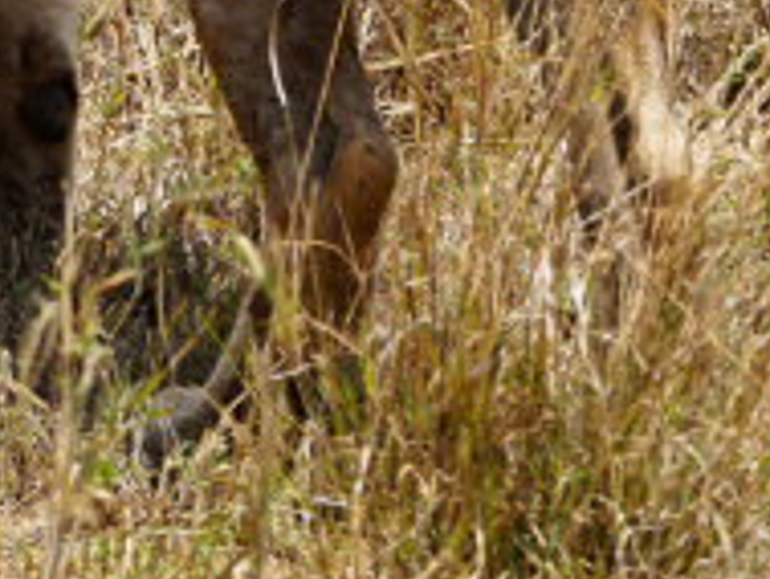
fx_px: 22370
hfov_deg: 2.0
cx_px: -24
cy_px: -467
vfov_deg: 1.5
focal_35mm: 1005
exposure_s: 1/320
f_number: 7.1
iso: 100
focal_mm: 165
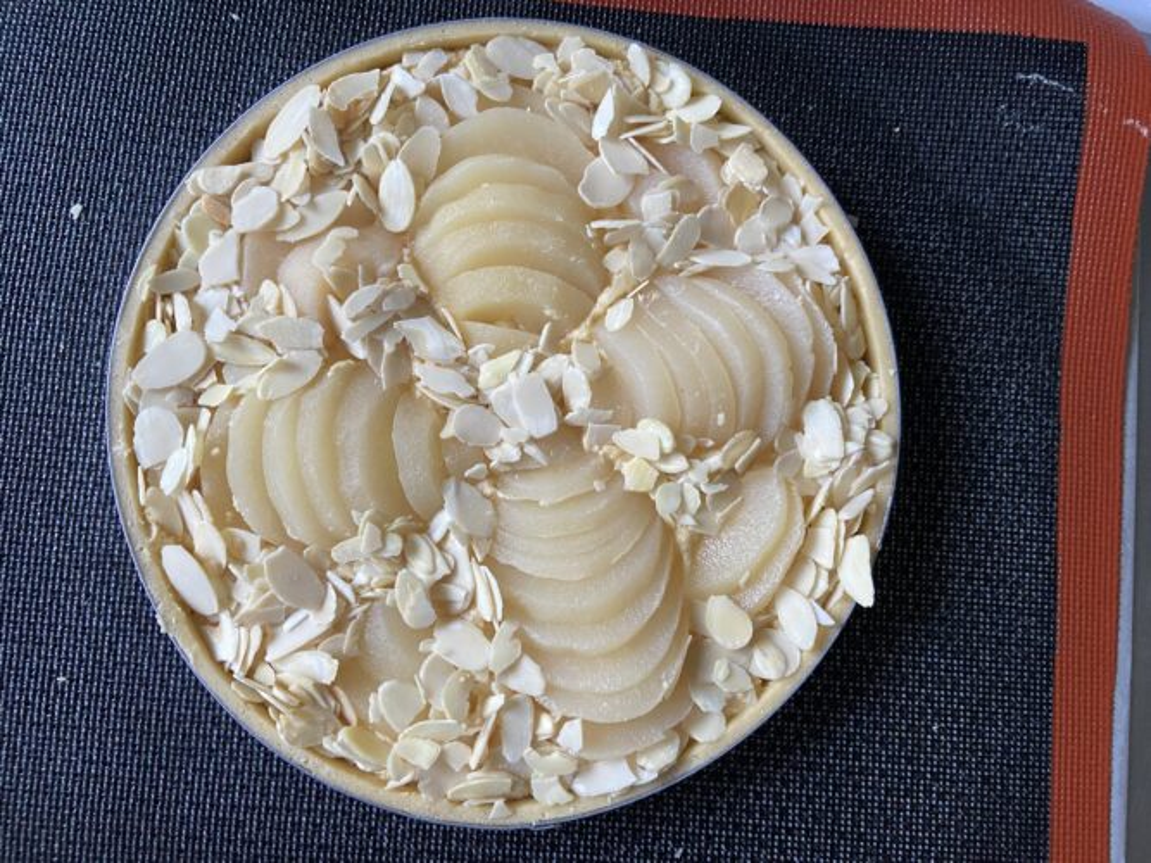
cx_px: 576
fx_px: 864
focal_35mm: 26
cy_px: 432
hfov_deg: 67.3
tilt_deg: -84.5
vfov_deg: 53.0
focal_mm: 4.25
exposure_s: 1/50
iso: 250
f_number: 1.8
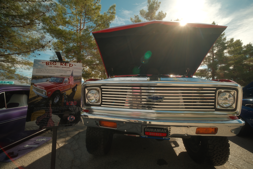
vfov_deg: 81.2
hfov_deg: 104.3
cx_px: 126
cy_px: 84
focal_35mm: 14
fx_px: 98
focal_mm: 9
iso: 125
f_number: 5.6
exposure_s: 1/280
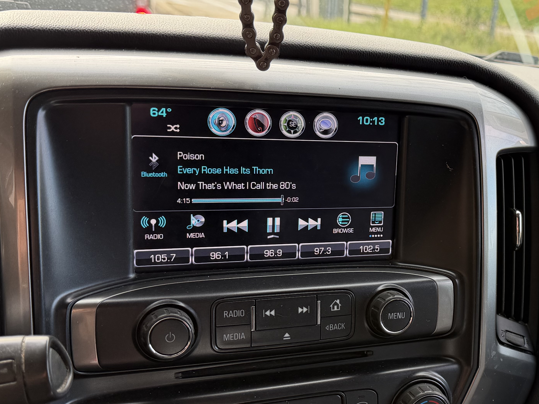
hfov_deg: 37.5
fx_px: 763
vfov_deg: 29.6
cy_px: 239
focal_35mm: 49
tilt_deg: -18.2
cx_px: 431
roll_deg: -5.6
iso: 80
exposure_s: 1/313
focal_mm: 6.76
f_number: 1.78
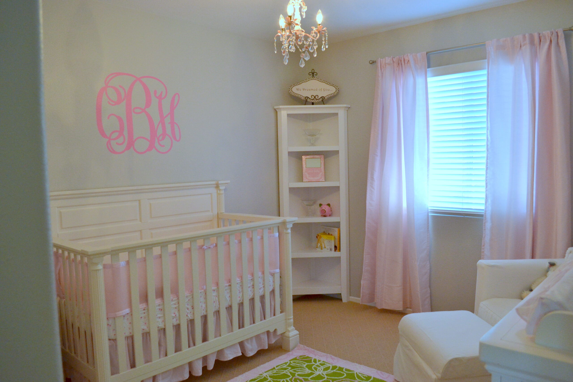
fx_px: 430
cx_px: 286
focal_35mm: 27
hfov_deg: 67.4
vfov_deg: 47.9
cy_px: 191
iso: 800
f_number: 5
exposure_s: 1/125
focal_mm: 18
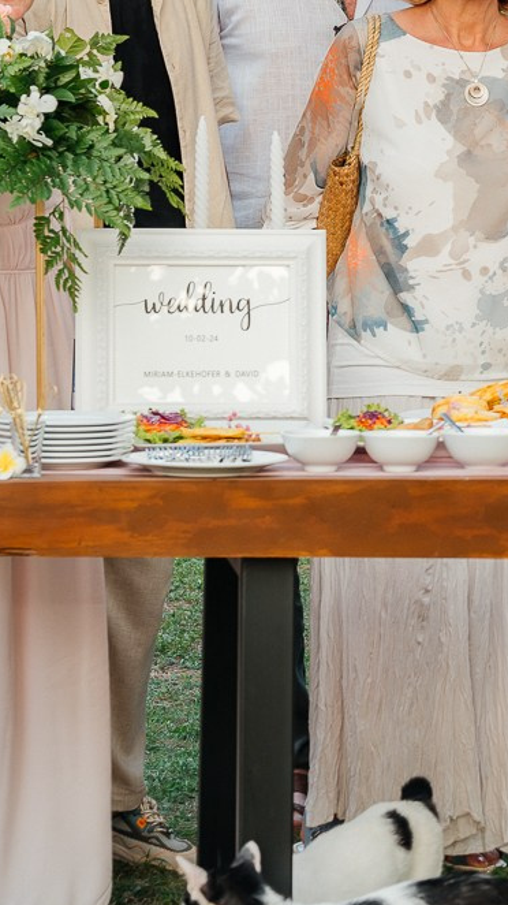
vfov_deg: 13.2
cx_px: 1036
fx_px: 3882
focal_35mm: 162
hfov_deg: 7.2
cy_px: 80
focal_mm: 50
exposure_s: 1/50
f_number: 4
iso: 100
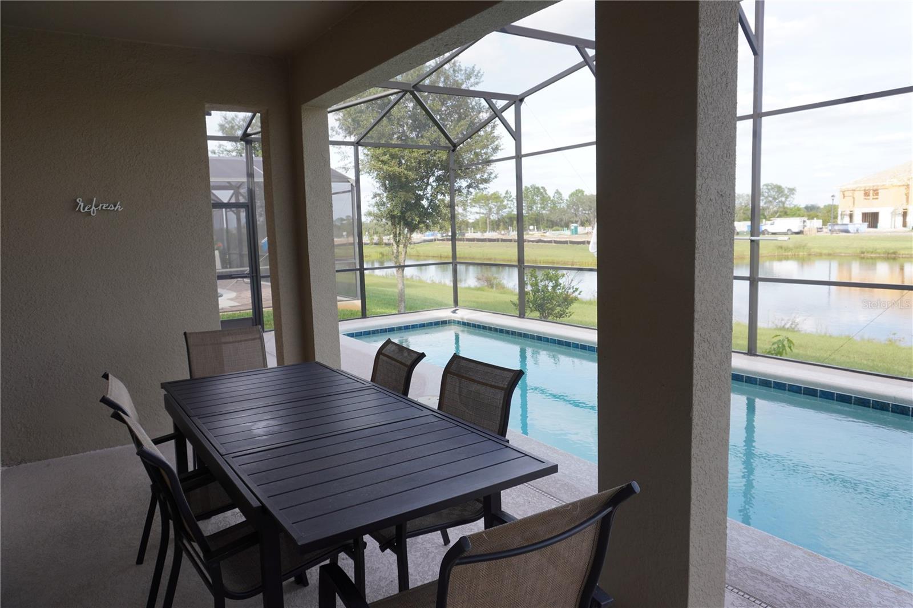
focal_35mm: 24
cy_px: 304
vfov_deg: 53.1
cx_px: 456
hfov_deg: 73.8
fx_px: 609
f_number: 5.6
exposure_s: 1/125
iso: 100
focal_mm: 16
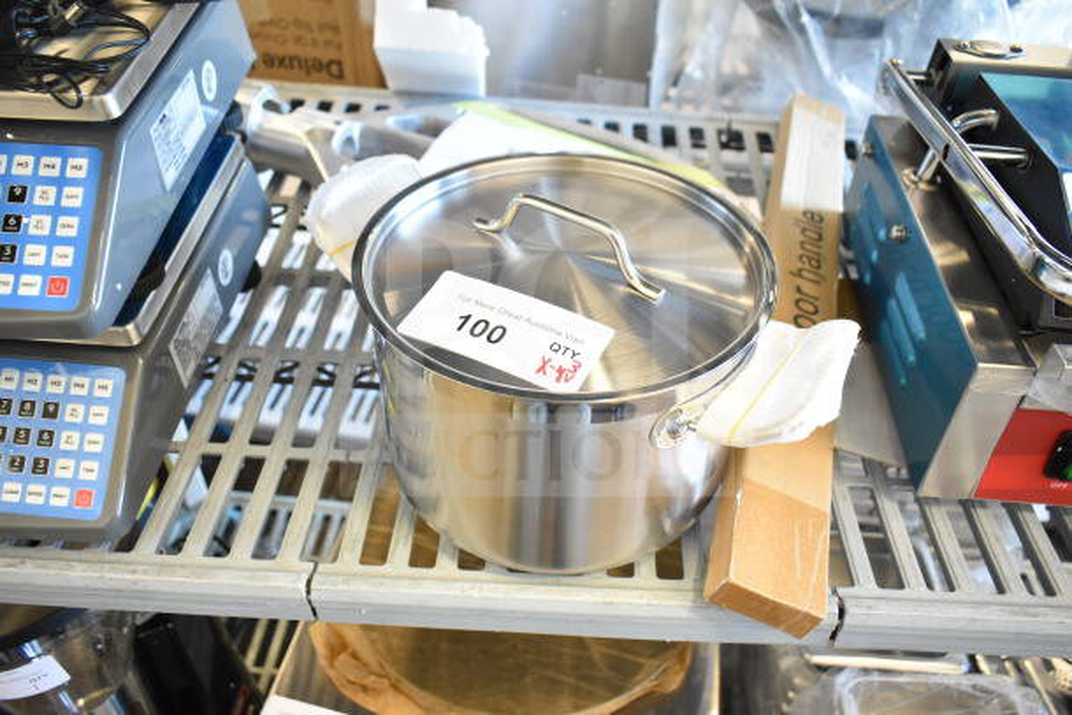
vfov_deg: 43.6
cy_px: 358
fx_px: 893
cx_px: 536
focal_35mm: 30
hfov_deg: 61.9
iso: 1600
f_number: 3.5
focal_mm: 20
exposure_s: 1/50
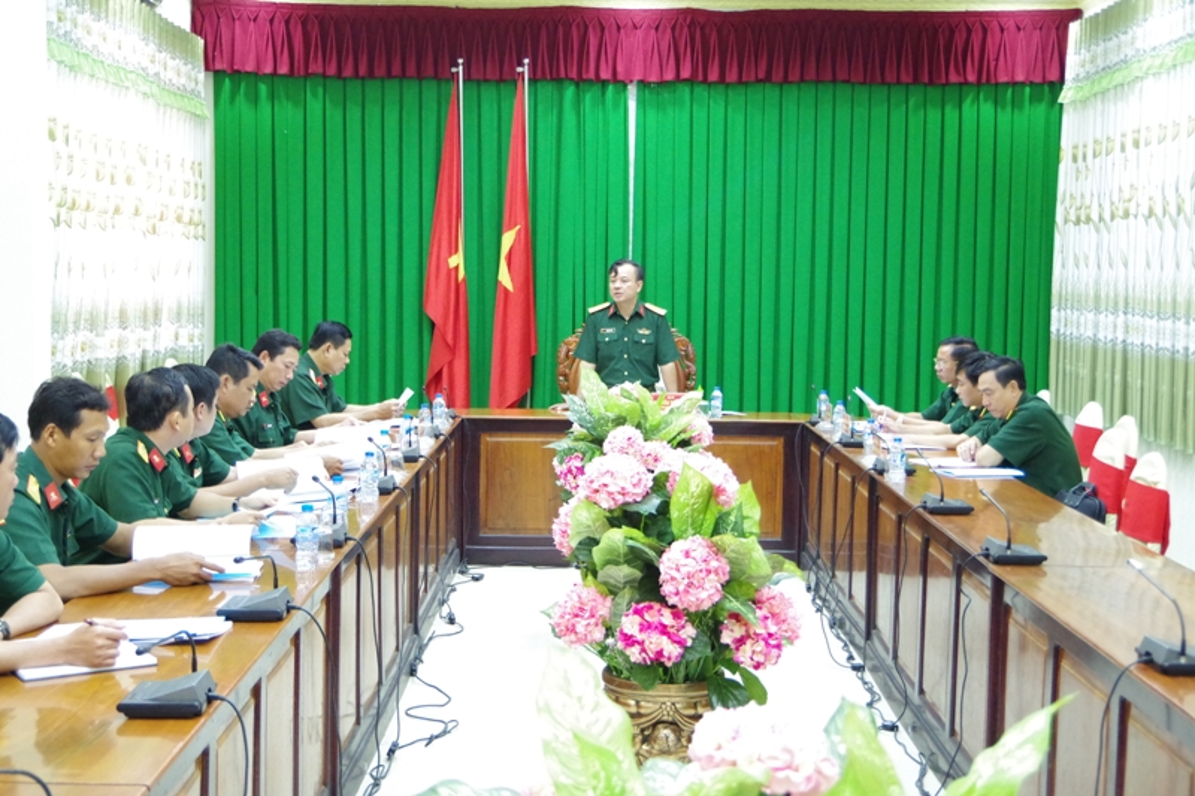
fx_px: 1543
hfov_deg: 42.3
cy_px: 398
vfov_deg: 28.9
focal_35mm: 46
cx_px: 598
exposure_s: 1/40
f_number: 4.5
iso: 3200
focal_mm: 31
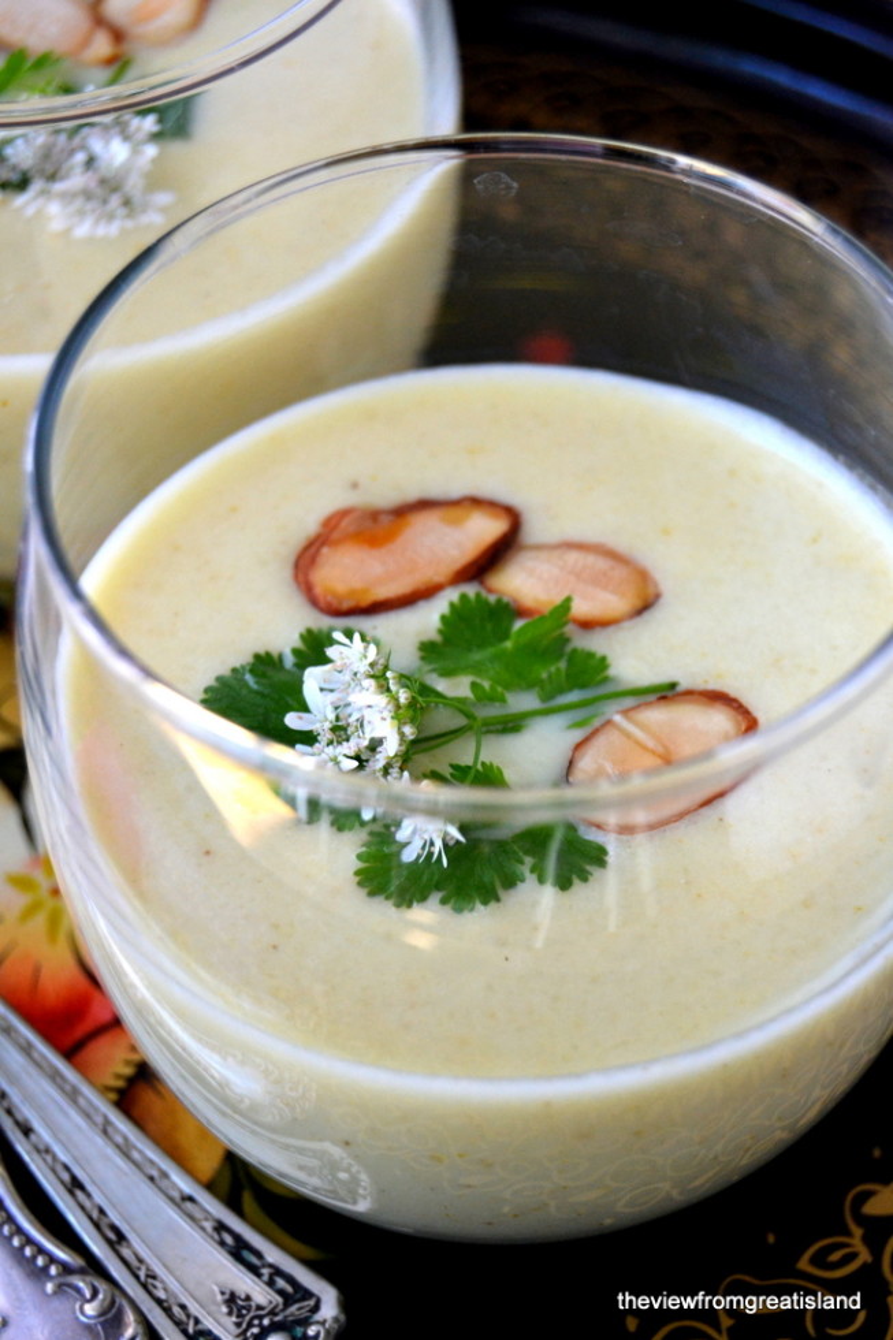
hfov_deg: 16.5
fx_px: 3071
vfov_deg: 24.6
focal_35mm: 82
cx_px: 446
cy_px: 670
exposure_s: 1/500
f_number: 5.6
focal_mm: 55
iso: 1000
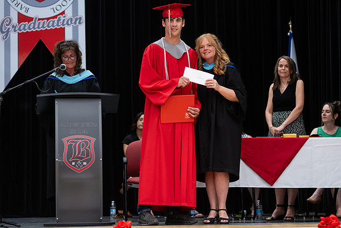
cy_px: 130
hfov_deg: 18.8
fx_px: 1027
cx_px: 170
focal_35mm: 108
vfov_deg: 12.6
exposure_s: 1/200
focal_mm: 85
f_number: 2.8
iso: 1000
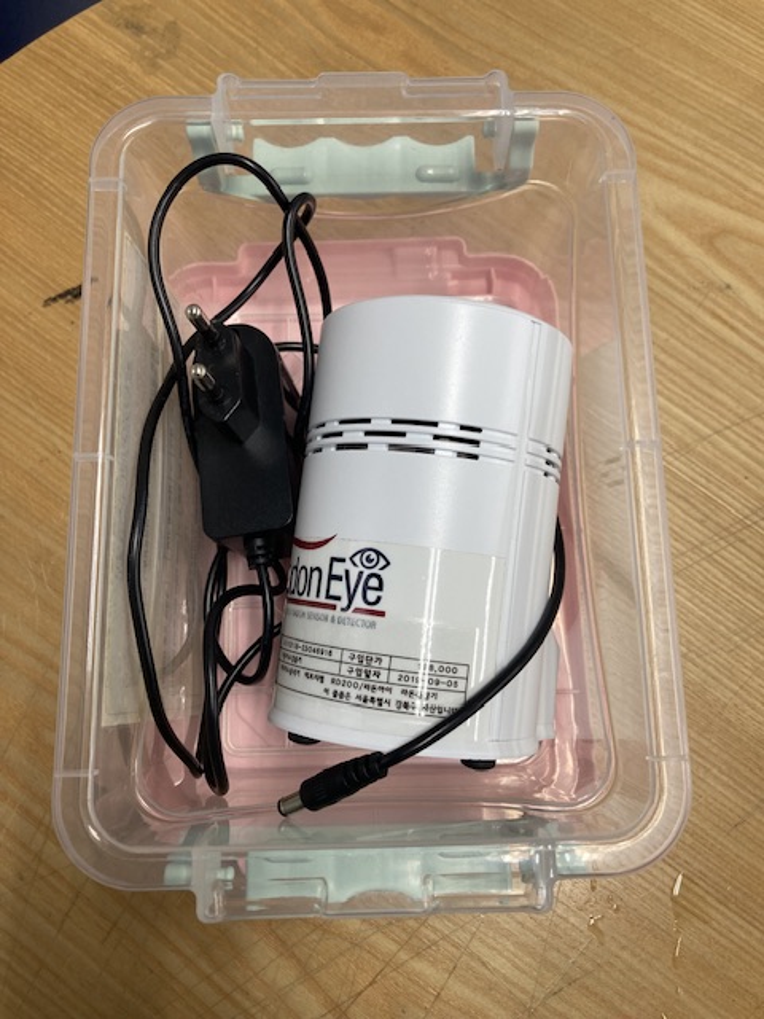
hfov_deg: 49.7
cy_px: 510
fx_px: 824
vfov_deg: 63.4
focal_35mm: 28
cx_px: 382
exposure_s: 1/60
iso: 64
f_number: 1.8
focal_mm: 3.99
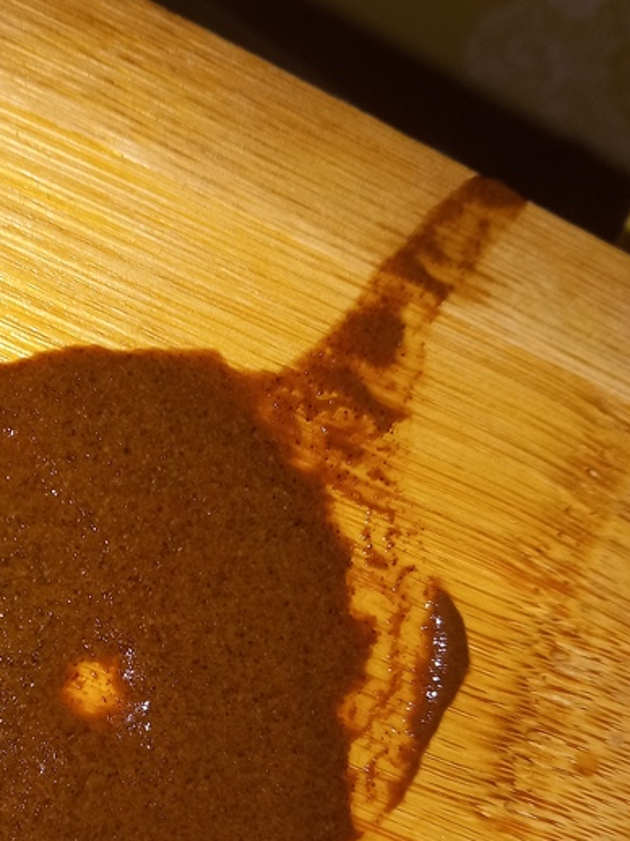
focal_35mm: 48
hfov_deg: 29.1
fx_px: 1166
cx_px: 71
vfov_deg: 38.9
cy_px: 604
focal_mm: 4
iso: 32
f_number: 1.8
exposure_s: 1/50
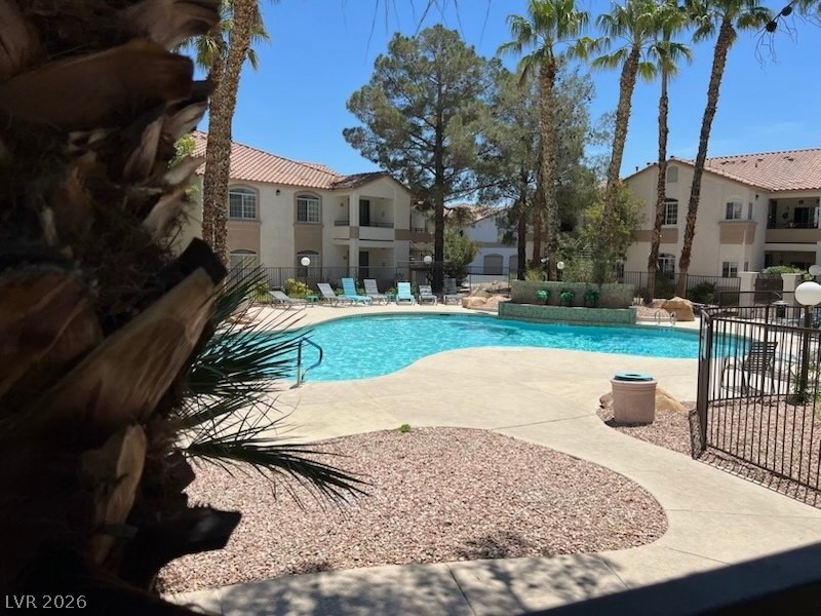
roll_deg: -0.1
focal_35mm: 26
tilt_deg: -6.7
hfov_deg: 67.3
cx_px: 410
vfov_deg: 53.1
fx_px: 617
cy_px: 308
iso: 50
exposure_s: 1/5587
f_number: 1.5
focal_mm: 5.7
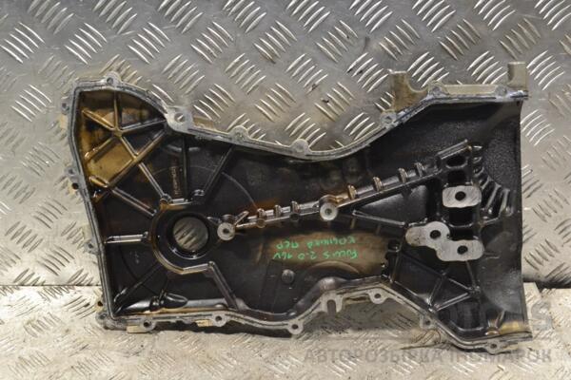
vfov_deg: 26.5
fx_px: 809
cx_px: 286
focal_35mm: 51
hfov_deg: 38.9
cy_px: 190
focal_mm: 34
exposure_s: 1/250
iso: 3200
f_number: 8
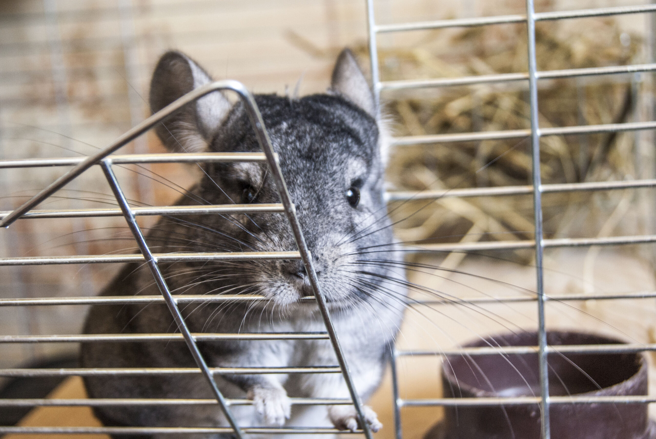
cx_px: 328
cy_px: 220
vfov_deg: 20.2
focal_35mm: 68
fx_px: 1232
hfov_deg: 29.8
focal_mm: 45
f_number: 5.6
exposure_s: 1/10
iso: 400
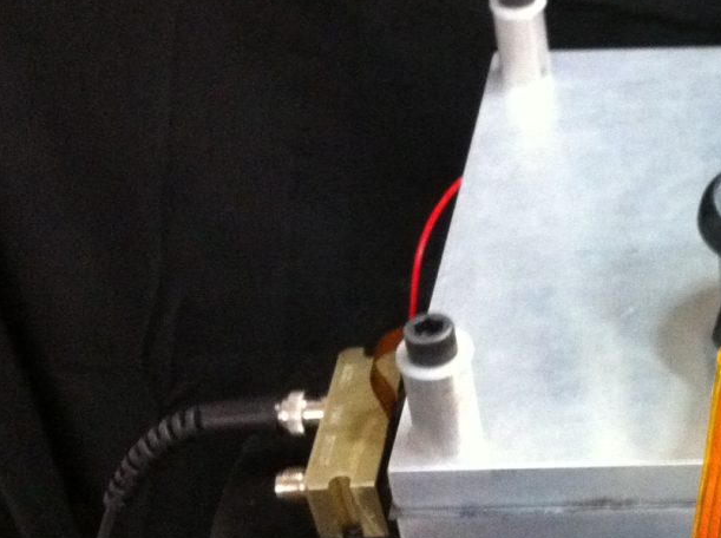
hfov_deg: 21.1
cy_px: 304
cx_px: 810
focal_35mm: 88
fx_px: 1830
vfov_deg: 16.7
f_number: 2.8
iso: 640
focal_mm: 3.85
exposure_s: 1/15
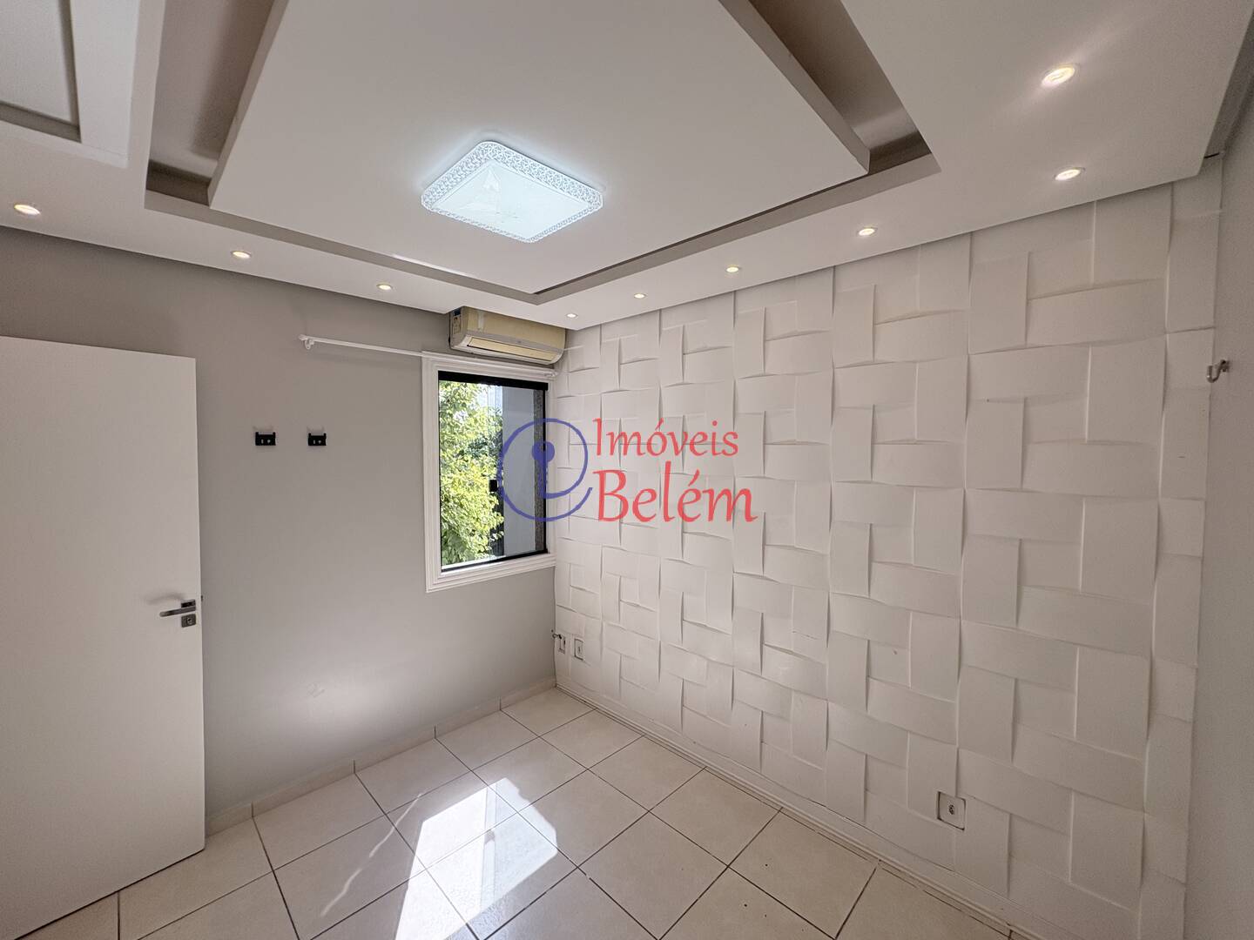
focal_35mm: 14
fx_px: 507
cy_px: 470
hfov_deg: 102.1
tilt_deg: -2.7
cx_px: 627
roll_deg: +0.5
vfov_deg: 85.7
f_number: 2.2
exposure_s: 1/334
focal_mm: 2.22
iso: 64
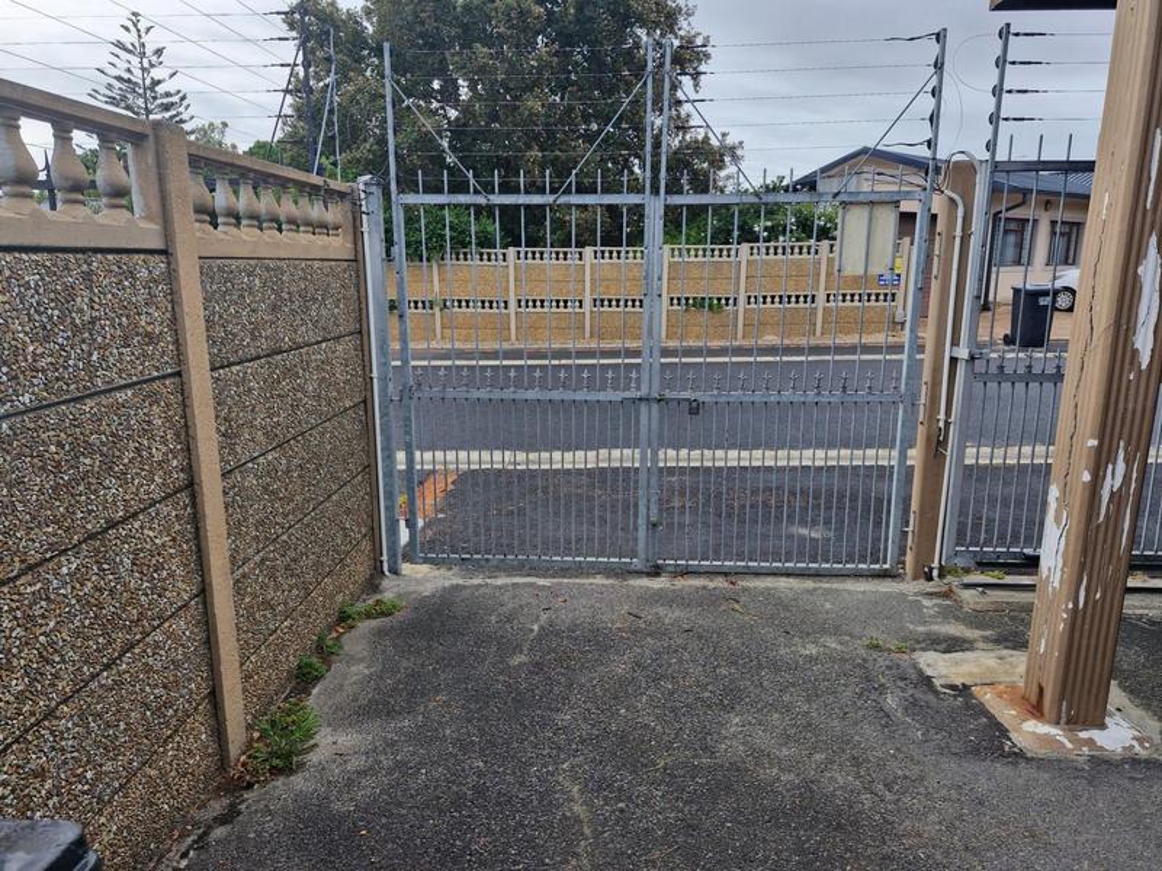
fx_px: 772
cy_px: 436
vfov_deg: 58.9
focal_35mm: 23
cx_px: 581
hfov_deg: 73.9
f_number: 1.8
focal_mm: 5.54
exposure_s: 1/352
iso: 50
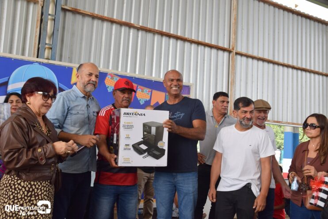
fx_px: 328
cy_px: 110
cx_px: 164
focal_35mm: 36
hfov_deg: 53.1
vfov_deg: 36.9
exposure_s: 1/250
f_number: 8
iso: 400
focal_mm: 24
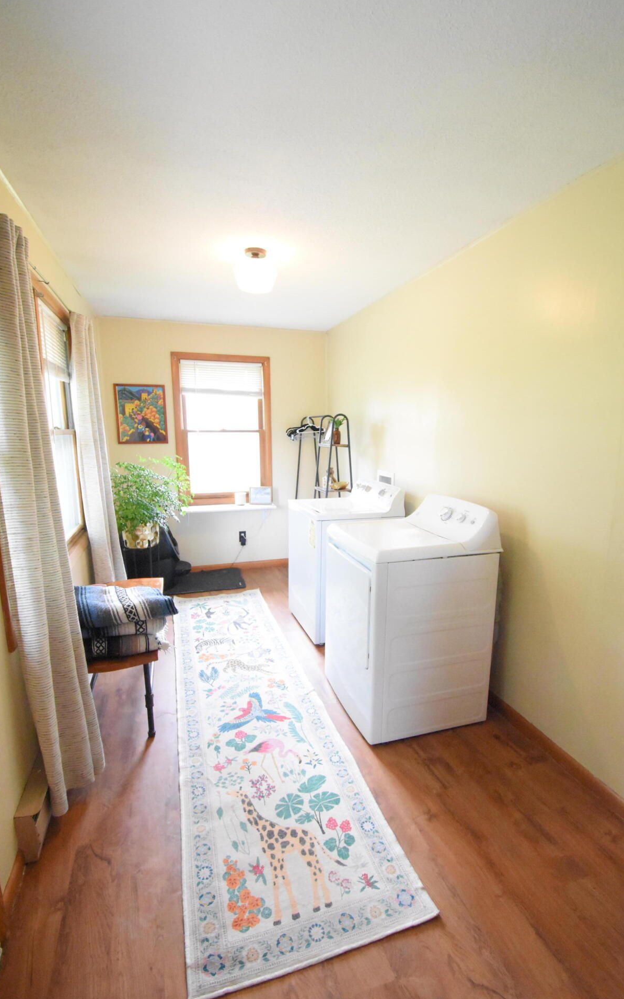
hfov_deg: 71.2
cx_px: 320
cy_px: 511
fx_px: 435
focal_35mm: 16
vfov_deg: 97.8
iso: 8000
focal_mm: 10
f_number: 4.5
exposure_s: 1/125
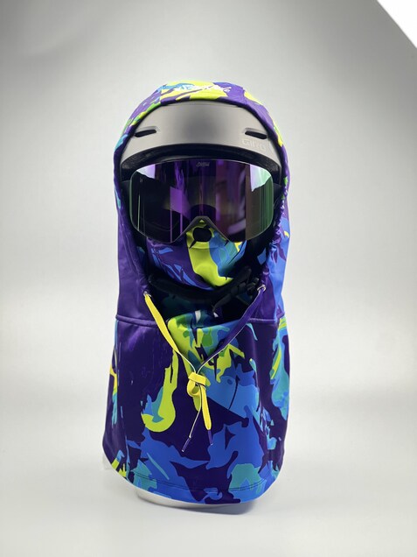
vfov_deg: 25.3
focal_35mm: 77
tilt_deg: -9.0
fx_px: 1237
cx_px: 208
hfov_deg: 19.1
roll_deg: -0.1
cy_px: 278
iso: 250
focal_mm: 9
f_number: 2.8
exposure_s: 1/33
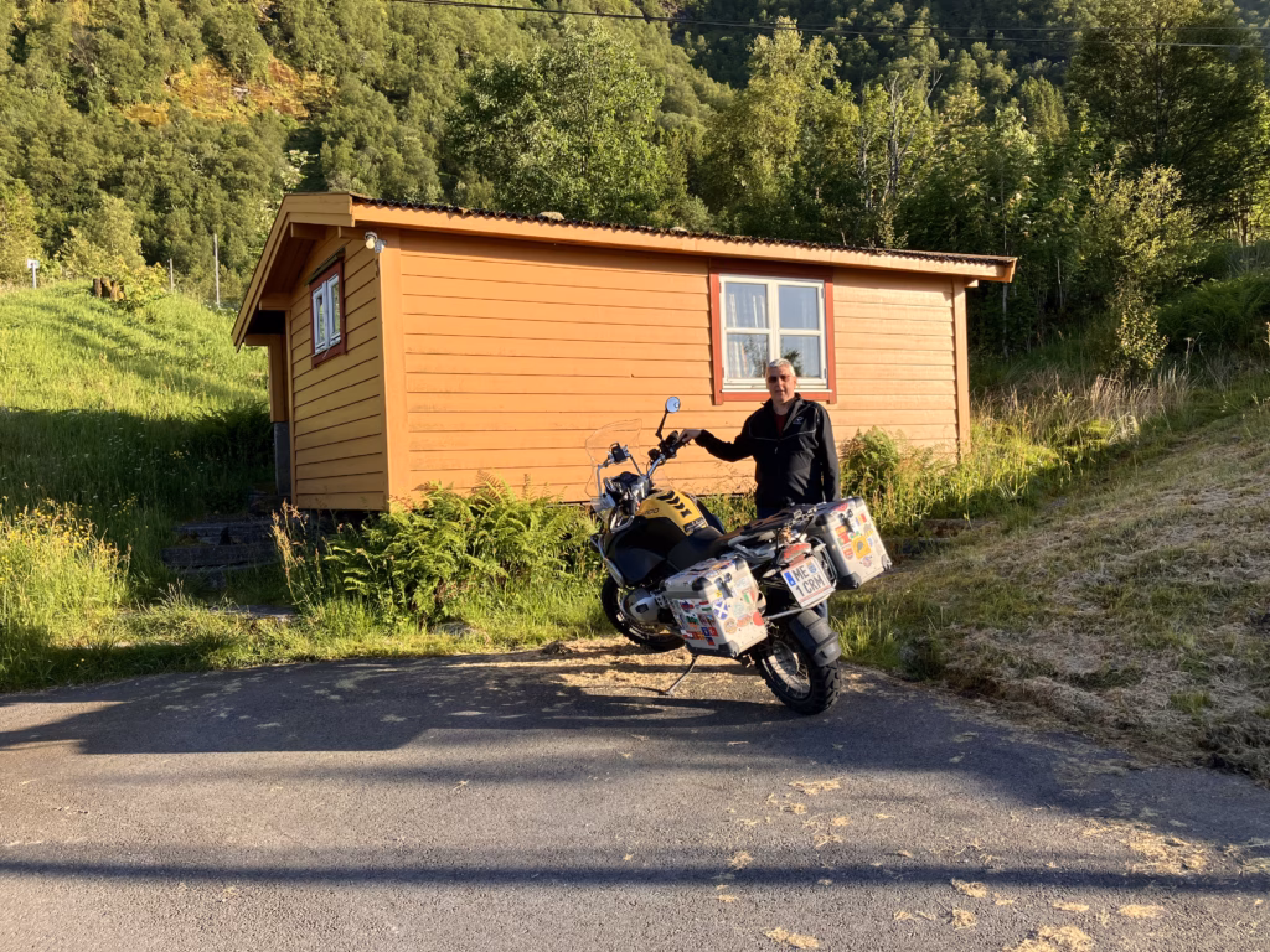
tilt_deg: +1.1
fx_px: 1027
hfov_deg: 63.4
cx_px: 635
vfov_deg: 49.7
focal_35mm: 28
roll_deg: +2.1
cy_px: 476
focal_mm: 3.99
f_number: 1.8
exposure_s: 1/762
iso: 32
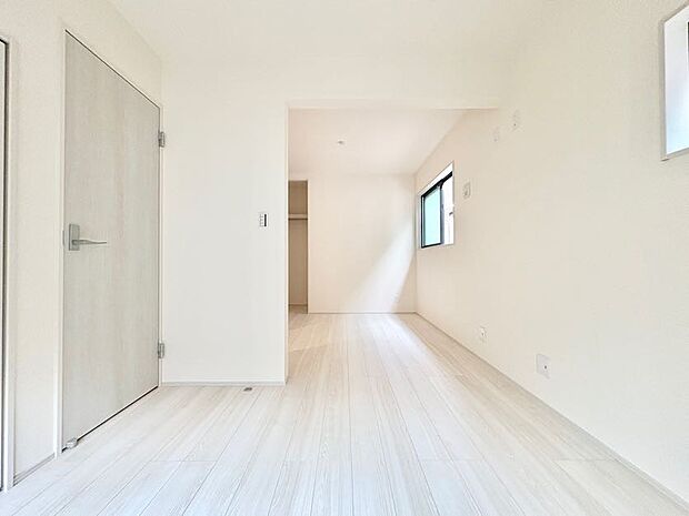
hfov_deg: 102.1
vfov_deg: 85.7
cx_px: 344
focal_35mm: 14
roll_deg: +0.7
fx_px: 279
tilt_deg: +0.8
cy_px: 258
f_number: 2.2
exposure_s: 1/64
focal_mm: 2.22
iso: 250
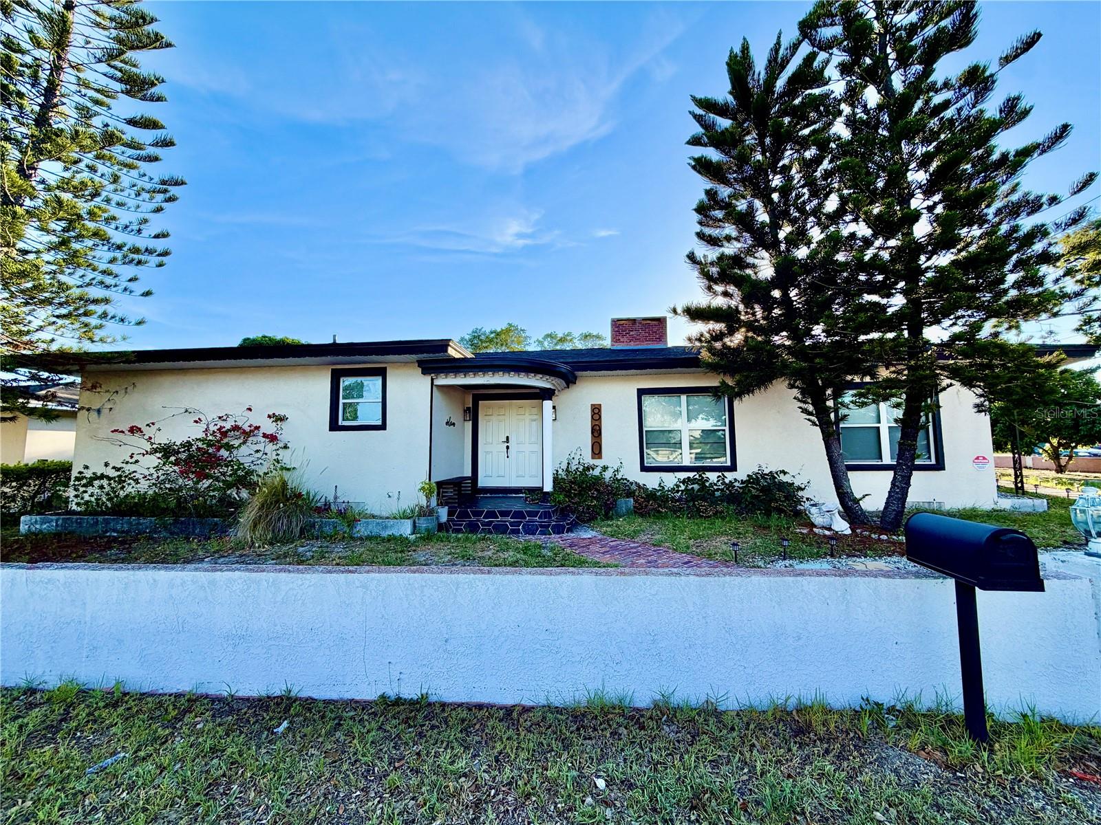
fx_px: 445
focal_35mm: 14
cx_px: 550
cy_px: 412
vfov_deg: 85.7
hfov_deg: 102.1
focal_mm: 2.22
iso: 40
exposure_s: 1/770
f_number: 2.2
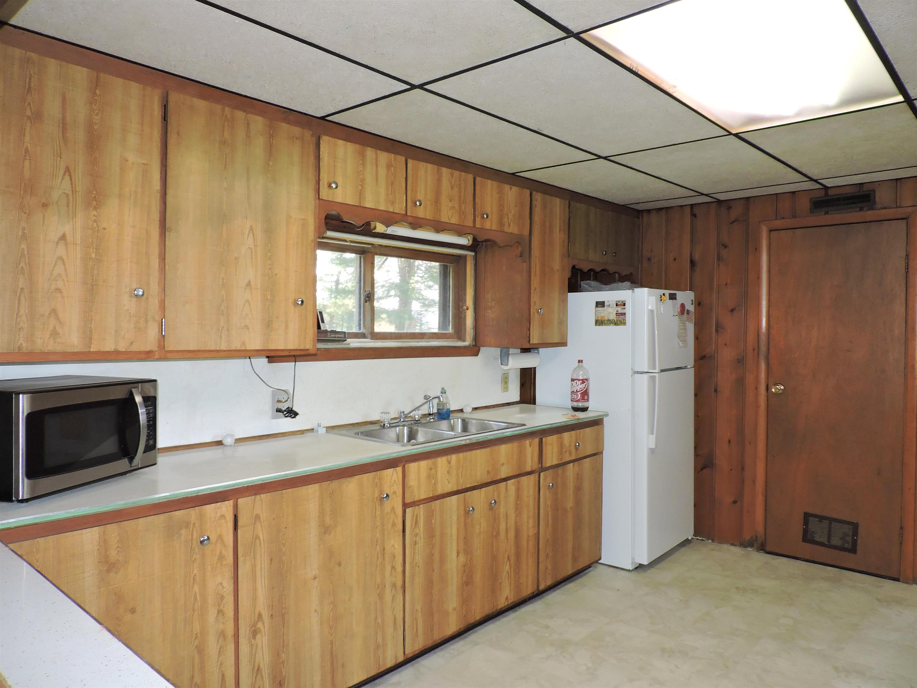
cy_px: 344
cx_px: 458
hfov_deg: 71.6
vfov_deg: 56.8
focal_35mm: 24
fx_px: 636
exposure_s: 1/30
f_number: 3
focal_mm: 4.3
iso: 200
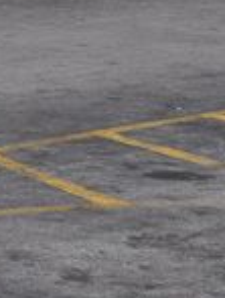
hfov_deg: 5.8
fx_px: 1855
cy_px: -235
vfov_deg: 8.8
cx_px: -699
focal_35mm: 215
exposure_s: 1/320
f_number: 9
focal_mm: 22
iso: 200
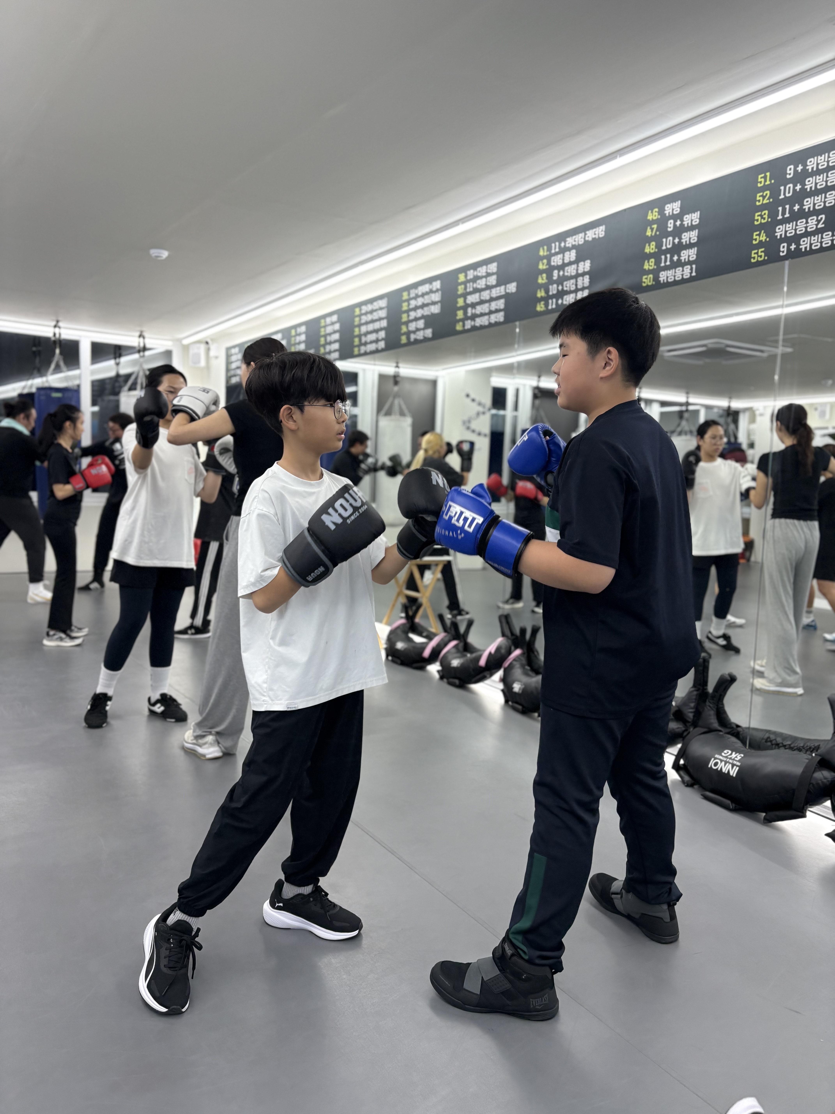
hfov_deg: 53.1
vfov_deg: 67.3
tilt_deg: -5.2
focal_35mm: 26
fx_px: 836
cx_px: 418
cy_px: 557
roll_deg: -2.2
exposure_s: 1/183
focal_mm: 5.96
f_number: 1.6
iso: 125
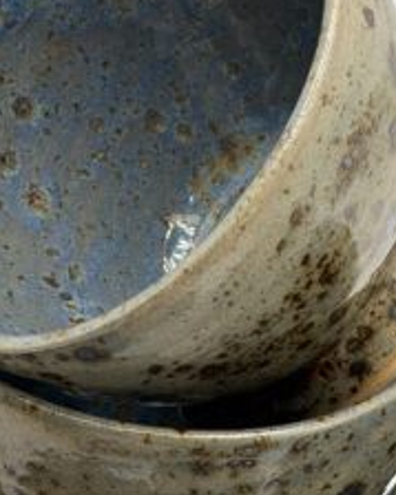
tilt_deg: -50.0
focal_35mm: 181
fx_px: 2653
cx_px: 131
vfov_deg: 10.4
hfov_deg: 8.5
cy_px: 663
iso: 40
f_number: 1.6
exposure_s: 1/444
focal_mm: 5.96
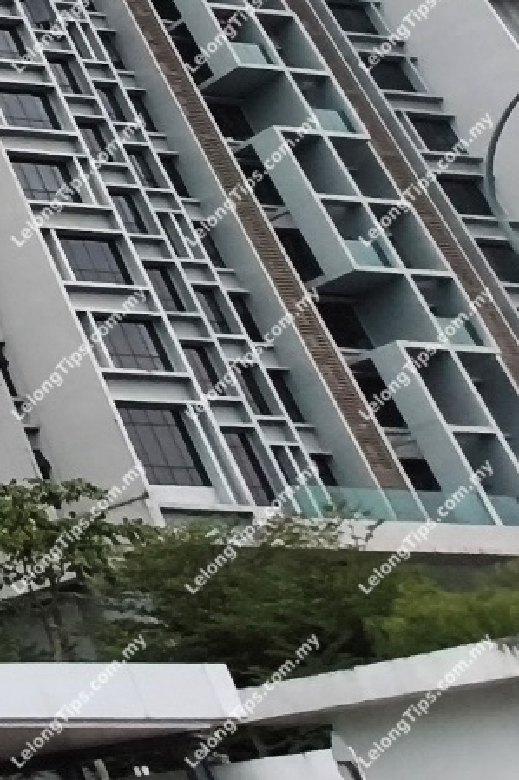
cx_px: -843
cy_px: 117
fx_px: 1233
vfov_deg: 33.7
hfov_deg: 13.5
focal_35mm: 57
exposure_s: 1/2243
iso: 50
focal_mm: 1.67
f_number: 2.2
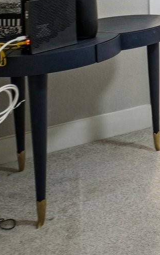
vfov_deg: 27.9
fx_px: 432
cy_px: -67
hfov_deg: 12.2
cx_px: 455
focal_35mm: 62
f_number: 8
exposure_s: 1/15
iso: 400
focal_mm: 10
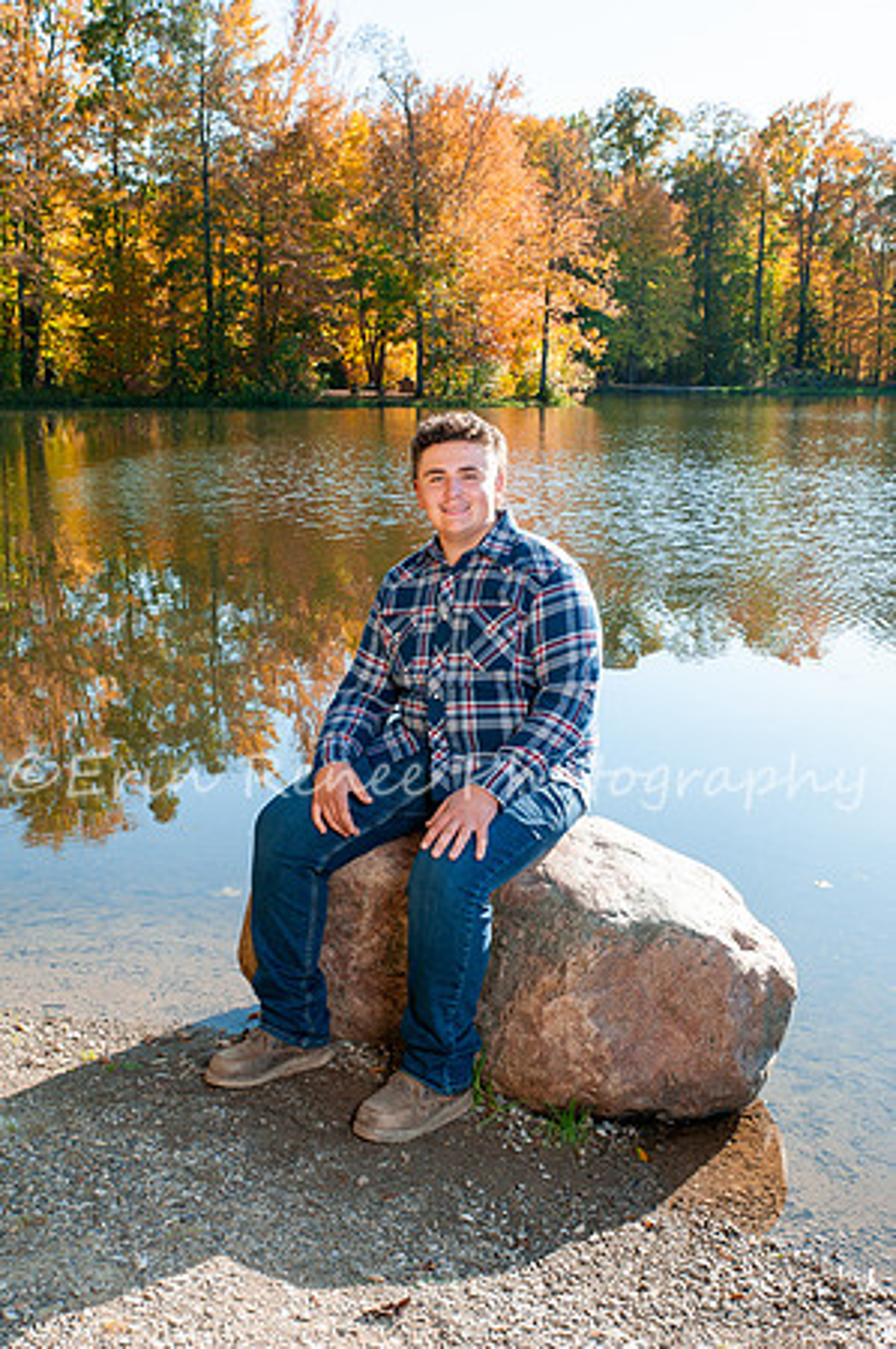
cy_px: 674
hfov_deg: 31.8
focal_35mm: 42
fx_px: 1572
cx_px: 448
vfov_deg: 46.4
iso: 400
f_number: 11
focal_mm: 42
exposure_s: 1/250
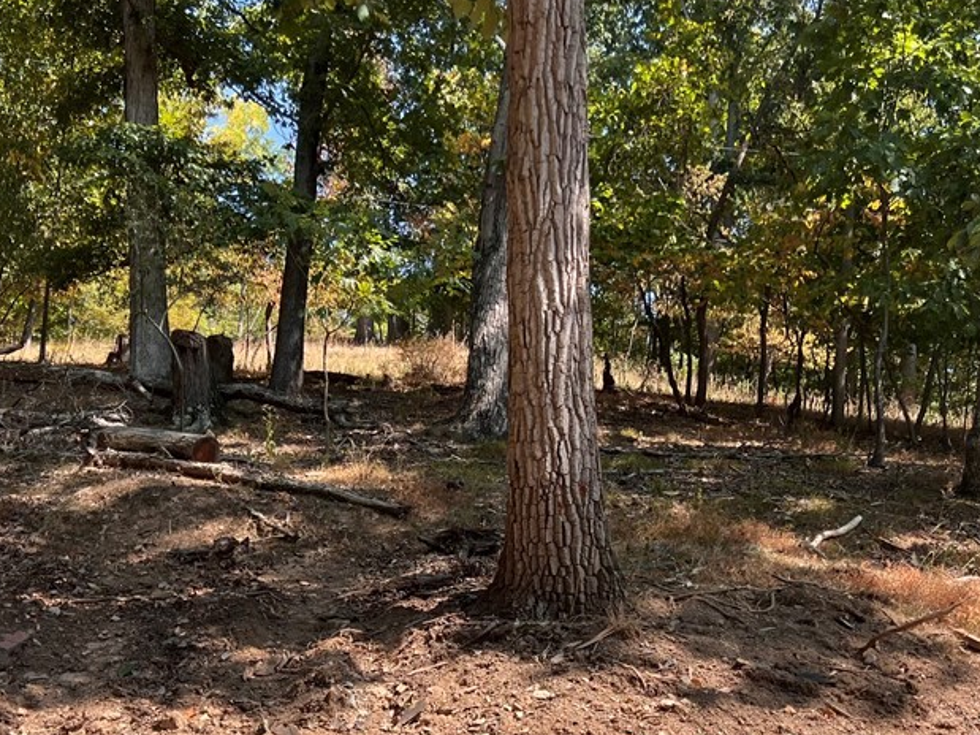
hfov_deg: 43.7
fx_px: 1217
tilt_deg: +8.0
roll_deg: -2.4
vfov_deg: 32.8
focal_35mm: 43
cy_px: 574
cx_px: 405
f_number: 1.5
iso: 50
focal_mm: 5.7
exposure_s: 1/1724
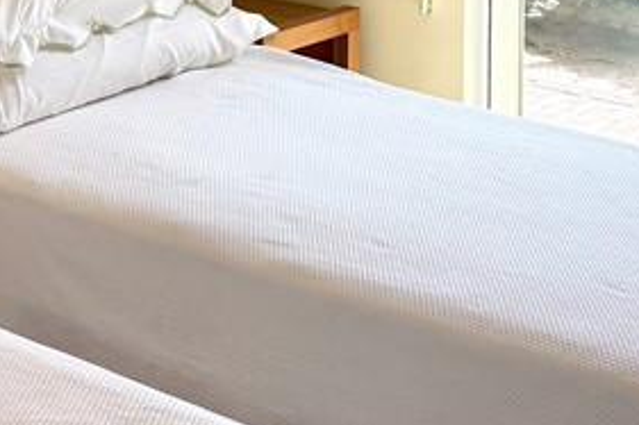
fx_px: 1614
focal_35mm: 91
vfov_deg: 13.7
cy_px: -284
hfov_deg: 22.3
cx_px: 214
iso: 100
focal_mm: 6.76
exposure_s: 1/909
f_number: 1.78
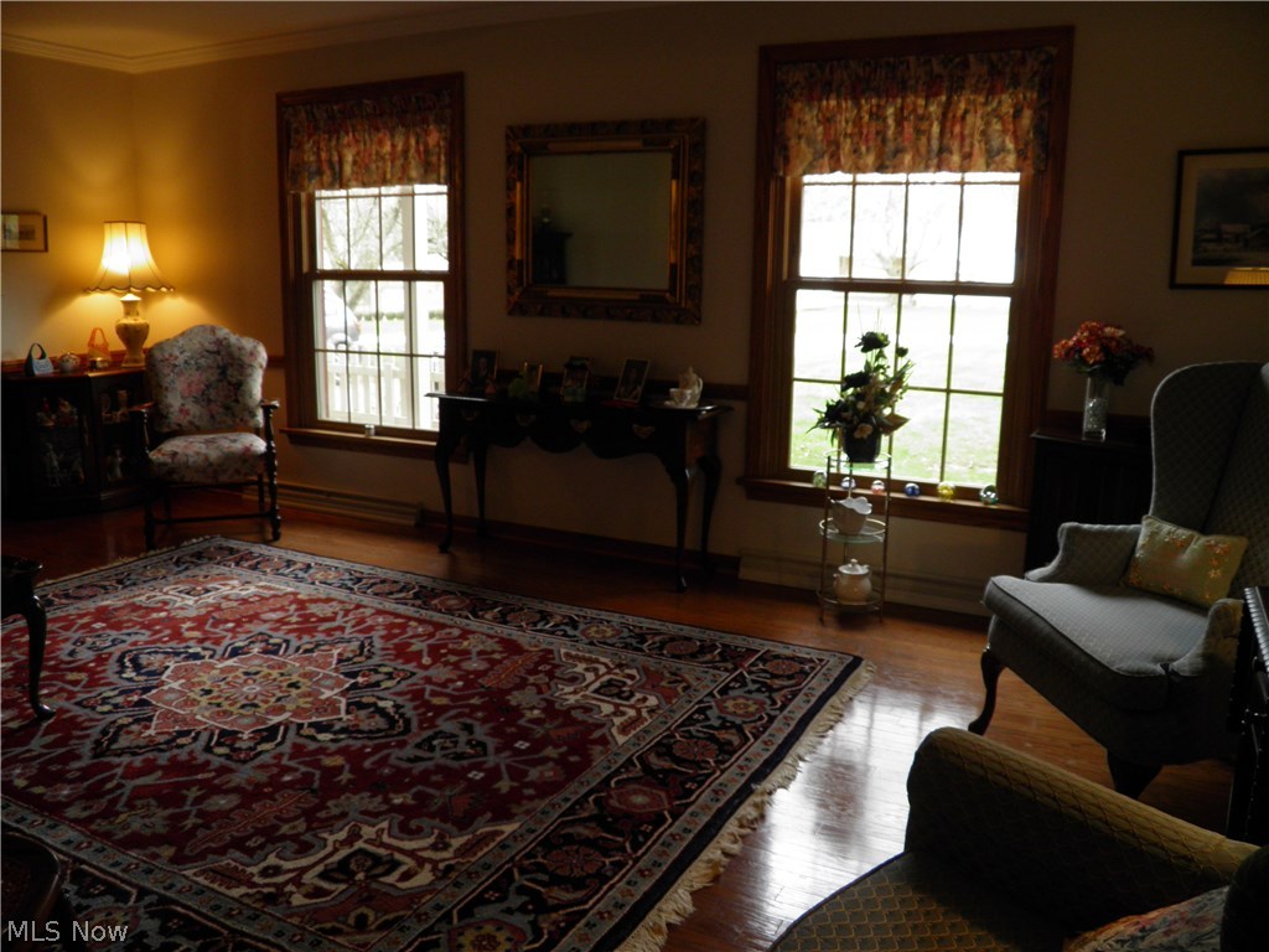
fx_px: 1026
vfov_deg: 49.7
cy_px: 476
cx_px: 634
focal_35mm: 28
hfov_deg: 63.4
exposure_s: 1/30
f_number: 2.8
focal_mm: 4.9
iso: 100
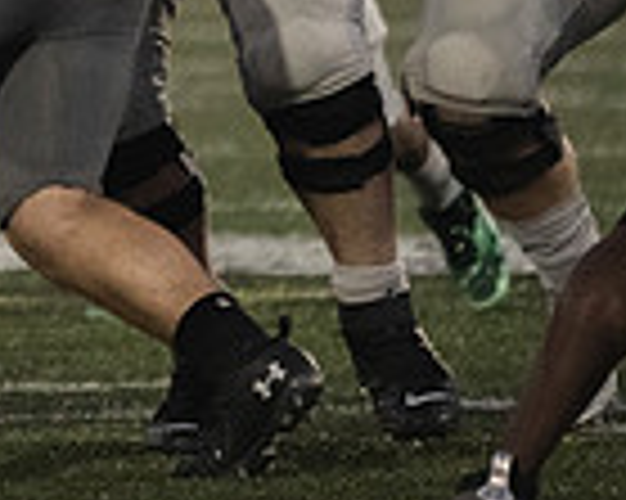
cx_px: -482
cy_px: -291
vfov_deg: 1.1
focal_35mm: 1390
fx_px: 25735
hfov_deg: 1.4
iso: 12800
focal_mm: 355
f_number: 5.6
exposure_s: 1/1000
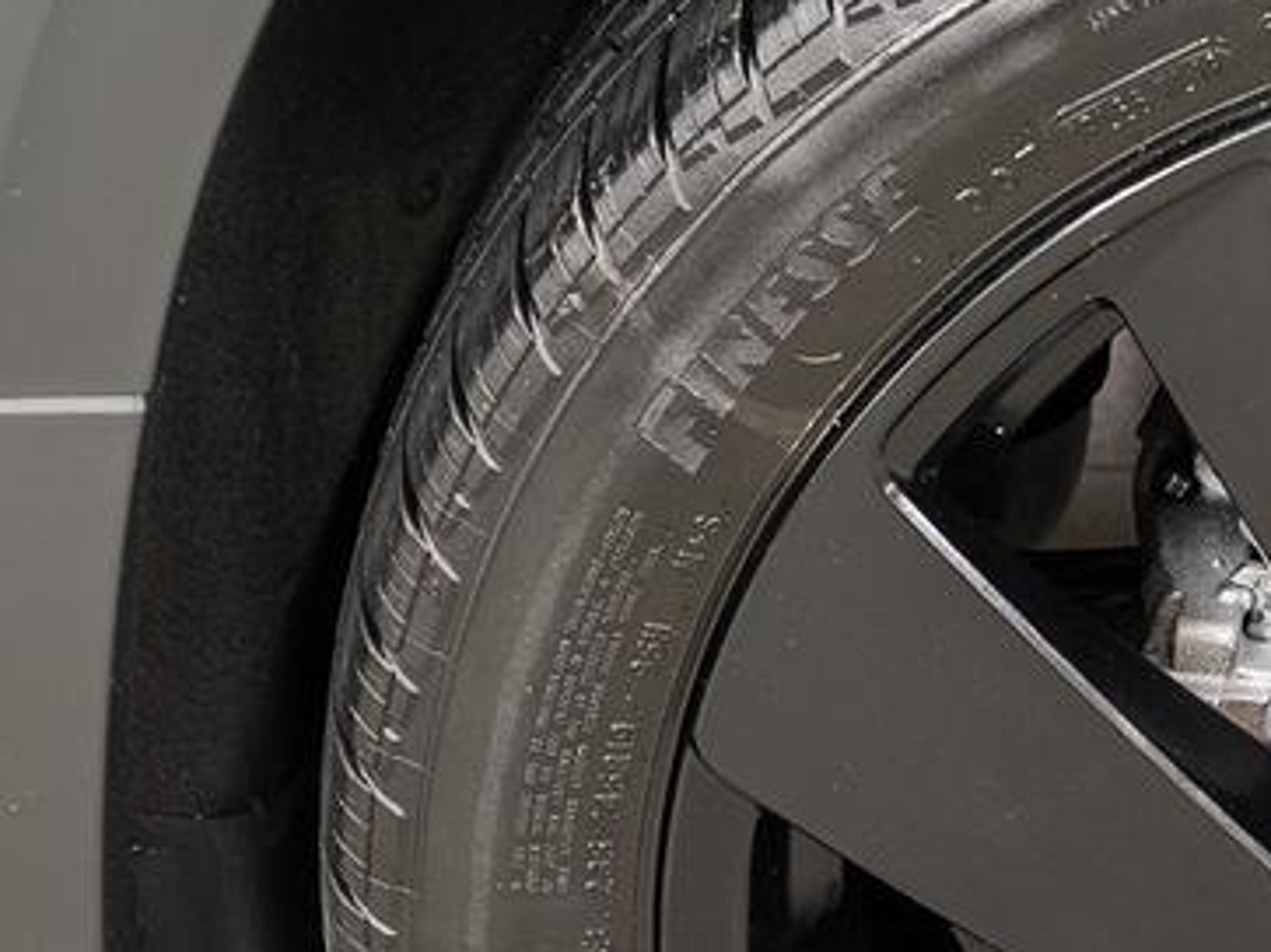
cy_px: 677
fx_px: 7745
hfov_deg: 9.2
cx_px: 1733
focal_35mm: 211
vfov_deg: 7.0
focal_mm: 49.5
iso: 100
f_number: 5.6
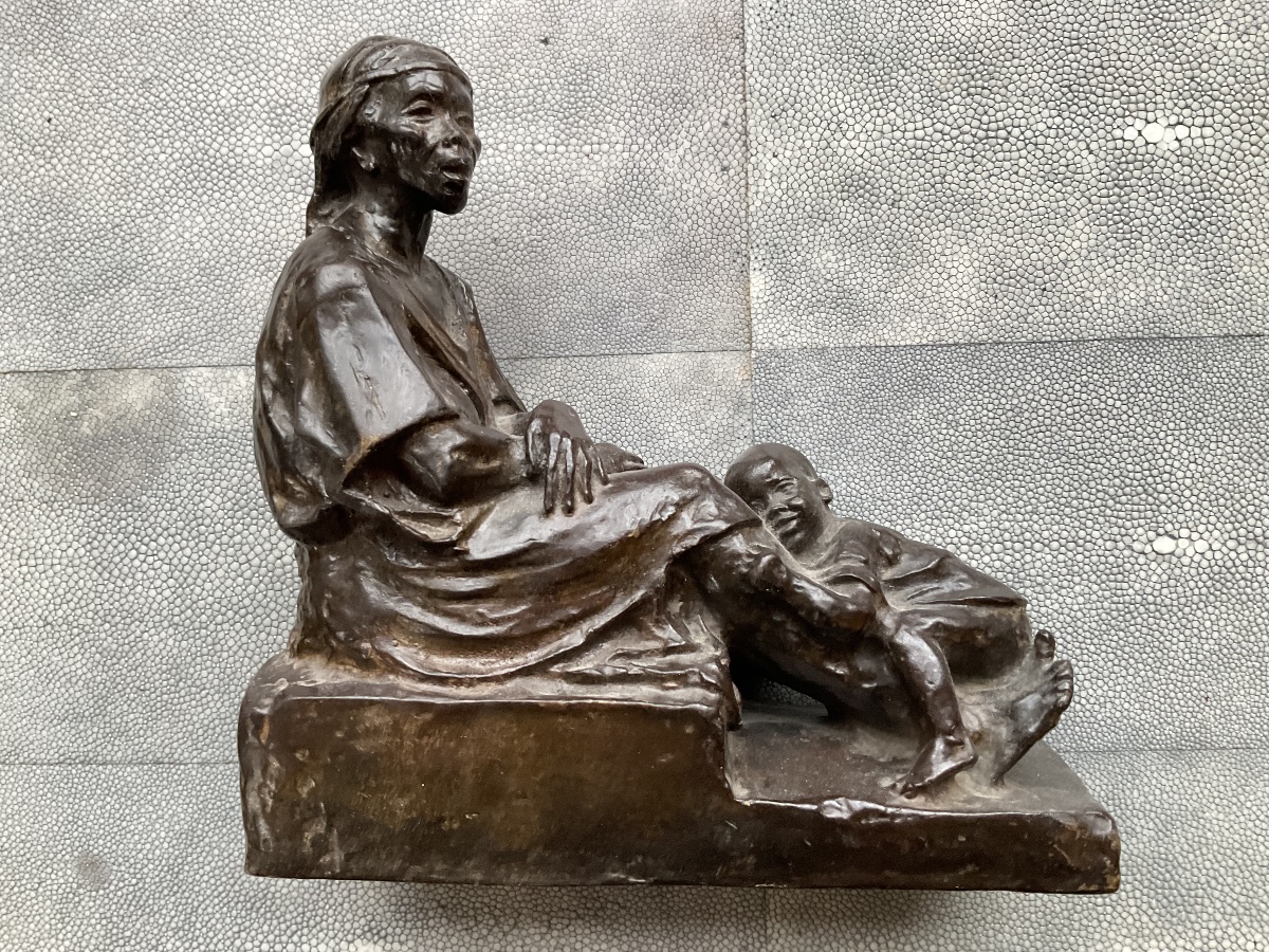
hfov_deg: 61.7
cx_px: 634
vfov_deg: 48.2
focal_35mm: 29
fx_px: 1063
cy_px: 476
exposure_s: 1/40
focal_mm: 3
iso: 250
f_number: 1.8
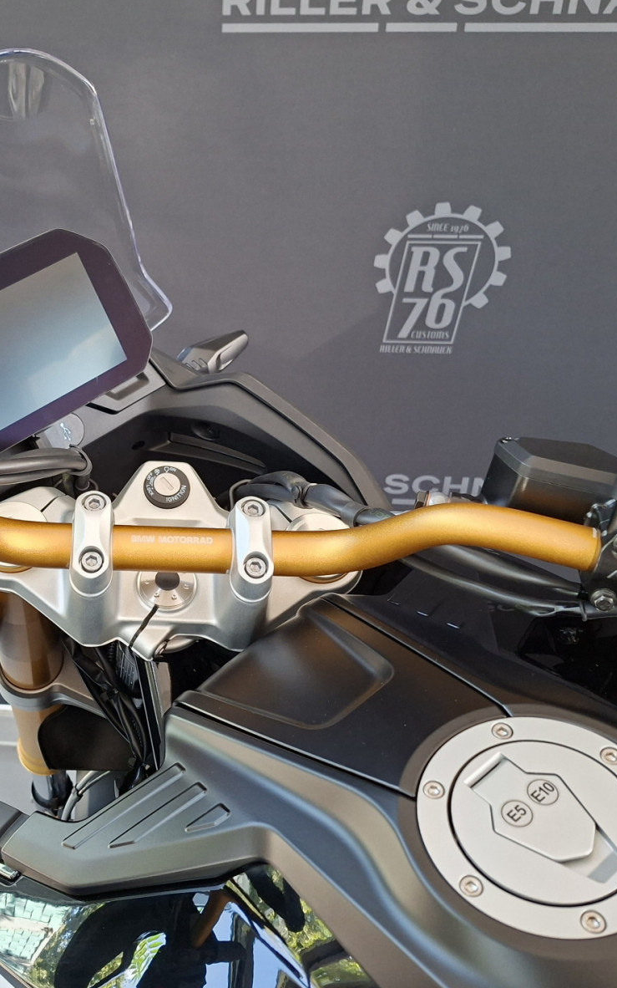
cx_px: 140
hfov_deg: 37.2
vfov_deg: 58.1
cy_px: 500
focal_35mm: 33
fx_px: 888
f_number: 1.8
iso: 320
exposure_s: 1/120
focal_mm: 5.54
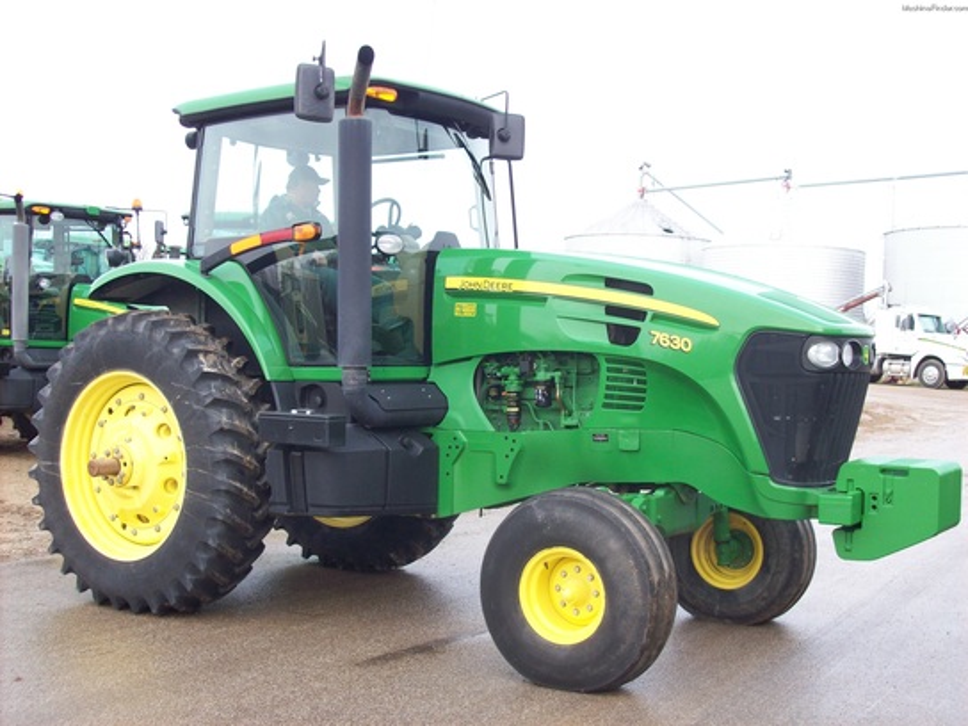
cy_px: 363
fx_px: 1258
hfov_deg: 42.1
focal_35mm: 45
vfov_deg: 32.2
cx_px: 484
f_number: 3
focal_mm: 7.6
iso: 80
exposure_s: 1/137
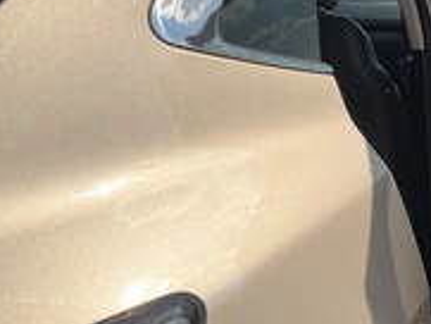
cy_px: 91
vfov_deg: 22.8
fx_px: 797
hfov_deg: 28.0
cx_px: 455
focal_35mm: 64
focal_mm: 3
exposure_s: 1/3788
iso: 25
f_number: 1.8
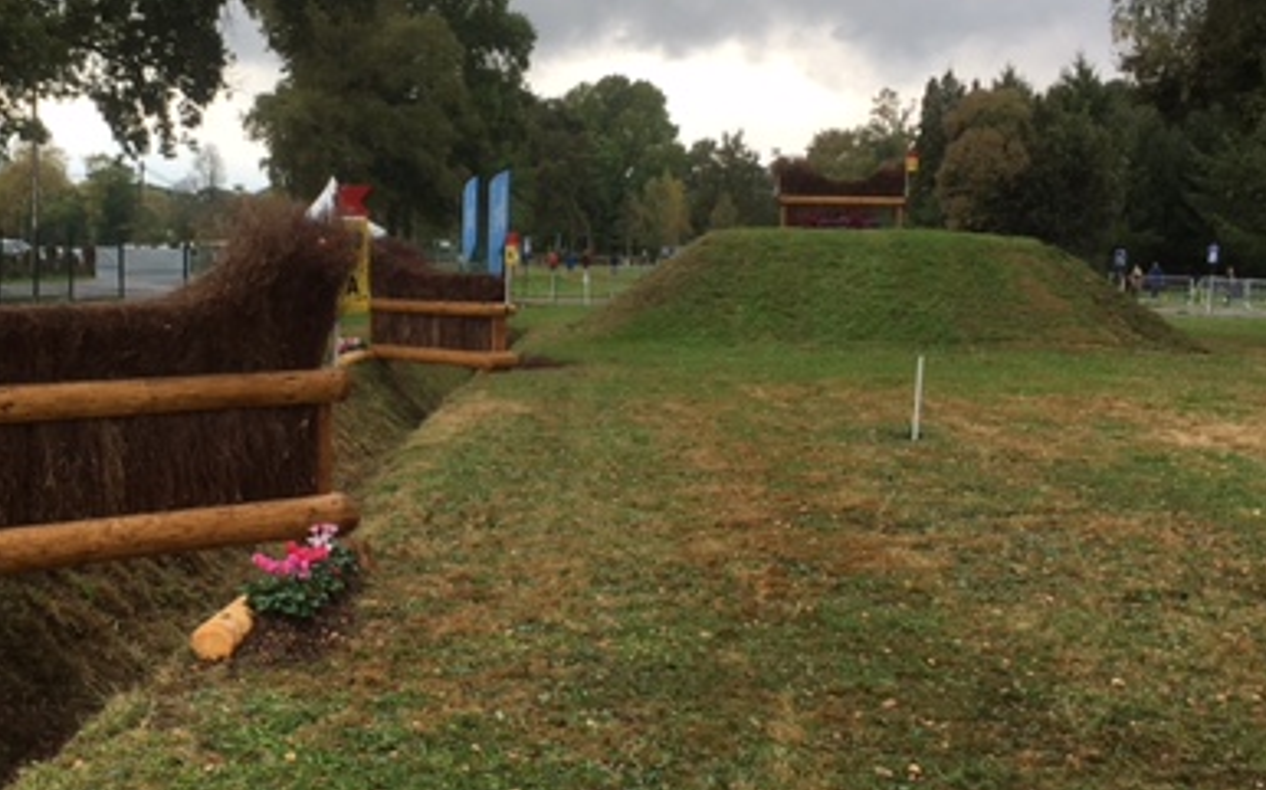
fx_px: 1759
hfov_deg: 39.0
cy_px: 364
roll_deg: -1.5
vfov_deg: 25.3
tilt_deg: -5.1
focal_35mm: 51
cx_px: 400
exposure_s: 1/331
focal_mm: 4.15
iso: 25
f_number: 2.2
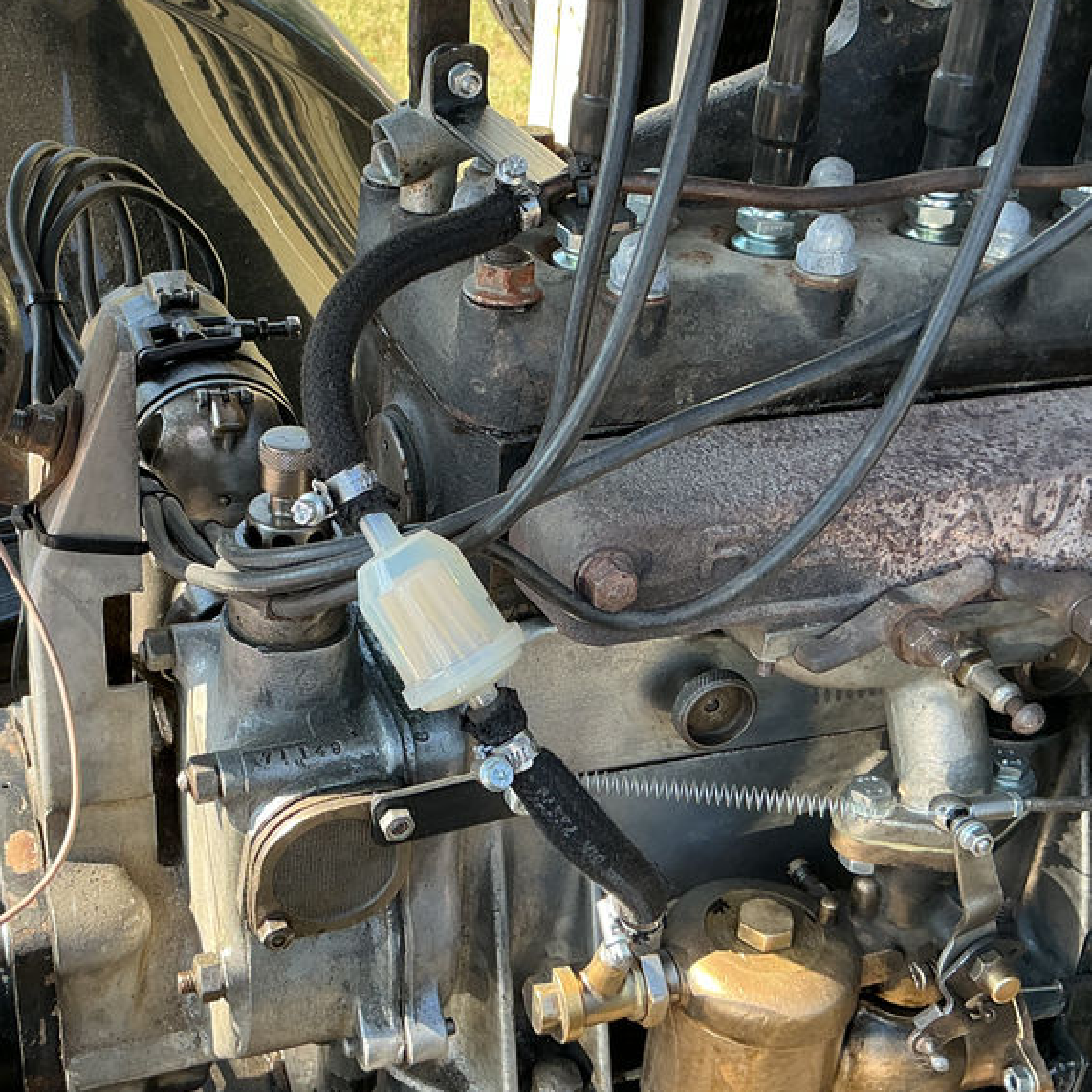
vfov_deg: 36.7
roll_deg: -2.7
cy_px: 448
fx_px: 1642
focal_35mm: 46
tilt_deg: -28.5
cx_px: 361
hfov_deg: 36.4
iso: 20
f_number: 1.8
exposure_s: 1/163
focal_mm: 3
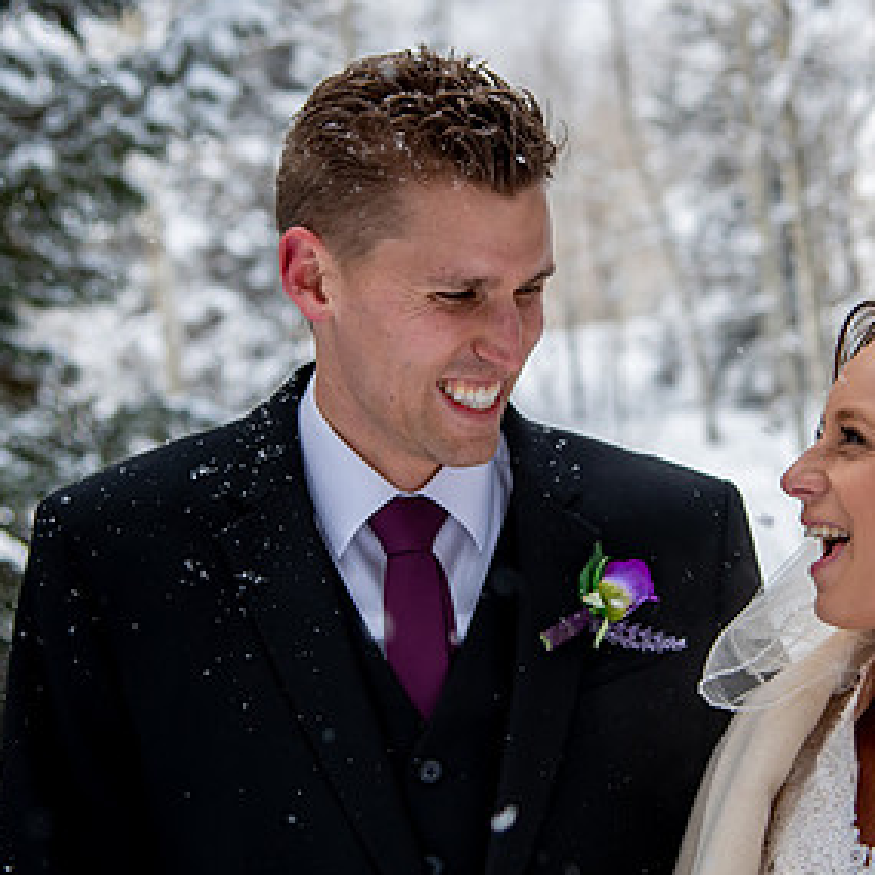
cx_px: 578
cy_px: 340
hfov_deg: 13.8
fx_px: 3603
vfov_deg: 13.8
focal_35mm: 126
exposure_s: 1/250
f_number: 4.5
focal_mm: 58
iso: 200
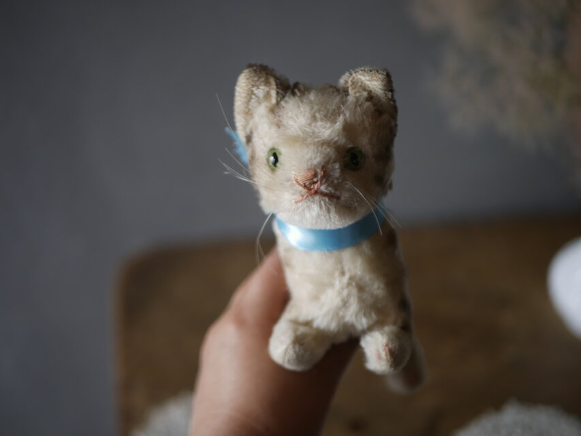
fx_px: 839
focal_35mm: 50
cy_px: 218
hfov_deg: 38.2
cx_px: 290
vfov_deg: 29.1
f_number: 1.7
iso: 200
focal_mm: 25
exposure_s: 1/80
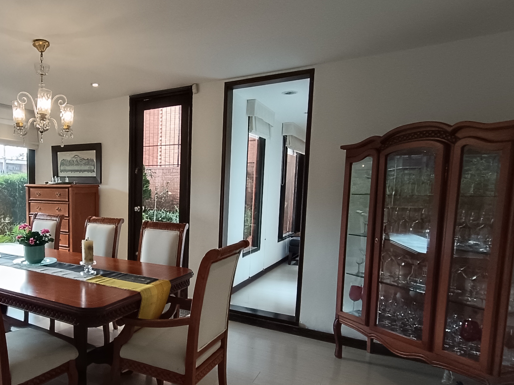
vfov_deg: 54.4
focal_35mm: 25
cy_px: 234
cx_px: 131
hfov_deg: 65.4
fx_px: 371
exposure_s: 1/60
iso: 268
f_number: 2.2
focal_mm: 1.66
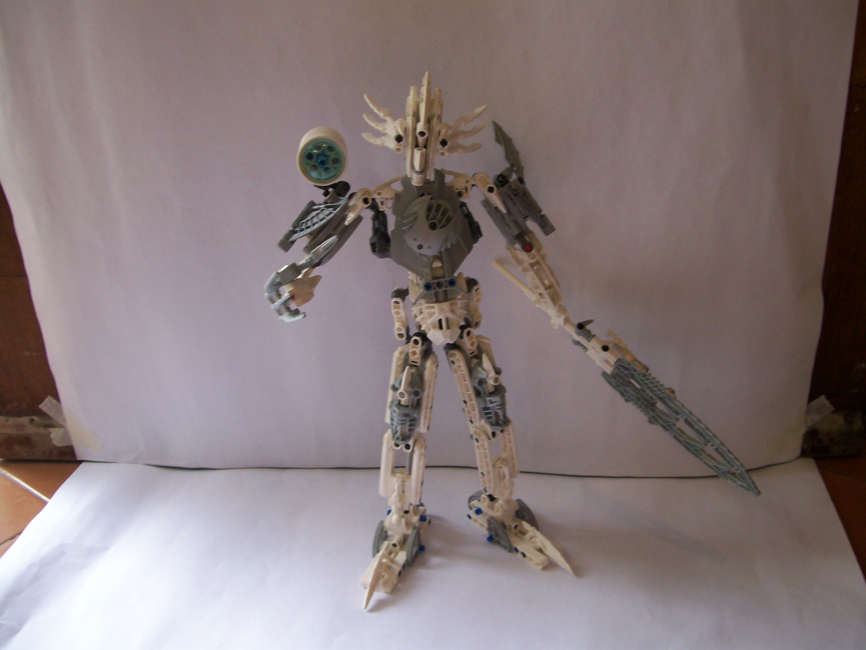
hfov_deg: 51.4
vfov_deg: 39.7
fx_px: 901
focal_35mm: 36
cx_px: 433
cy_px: 325
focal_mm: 6
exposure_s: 1/63.7
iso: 80
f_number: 2.7
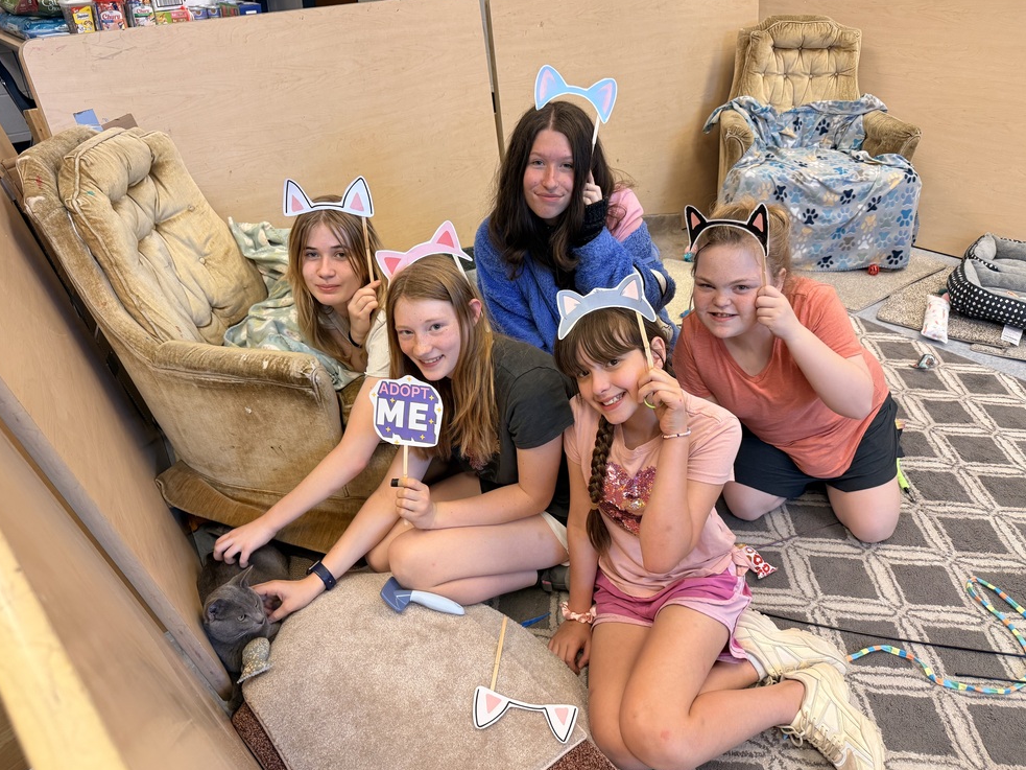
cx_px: 493
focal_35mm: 25
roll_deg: +0.0
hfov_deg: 69.4
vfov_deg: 54.9
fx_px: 741
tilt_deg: -33.7
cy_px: 390
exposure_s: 1/120
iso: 200
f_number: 1.78
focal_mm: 6.76
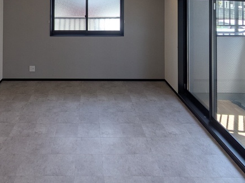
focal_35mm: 31
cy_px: -11
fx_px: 219
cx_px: 88
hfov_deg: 57.5
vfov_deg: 38.7
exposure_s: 1/298
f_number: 2.2
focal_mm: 1.83
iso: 50
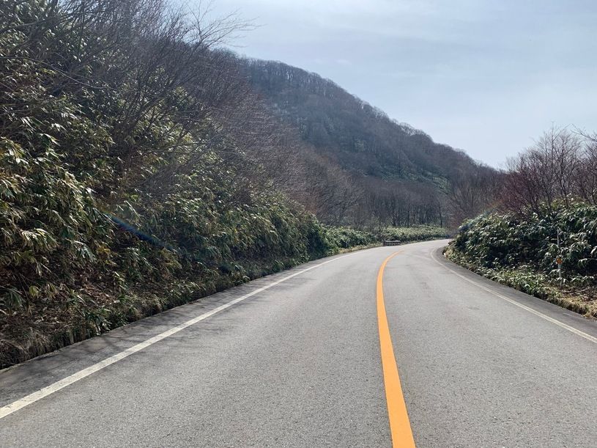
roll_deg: -0.9
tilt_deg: +2.5
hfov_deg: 67.3
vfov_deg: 53.1
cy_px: 224
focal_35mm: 26
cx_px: 298
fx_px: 448
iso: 25
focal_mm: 4.25
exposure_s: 1/2364
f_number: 1.8
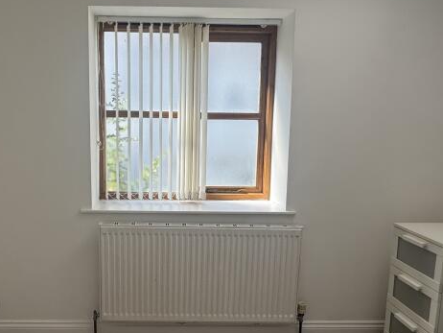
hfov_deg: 57.7
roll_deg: -0.8
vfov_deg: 45.4
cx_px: 172
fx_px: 397
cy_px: 185
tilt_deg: -6.6
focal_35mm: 31
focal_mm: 2.22
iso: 40
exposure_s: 1/364
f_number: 2.2
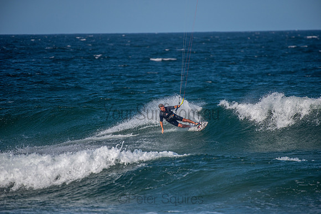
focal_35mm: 500
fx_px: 4459
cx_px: 160
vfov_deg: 2.8
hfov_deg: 4.1
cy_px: 107
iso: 280
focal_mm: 500
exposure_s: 1/4000
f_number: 5.6
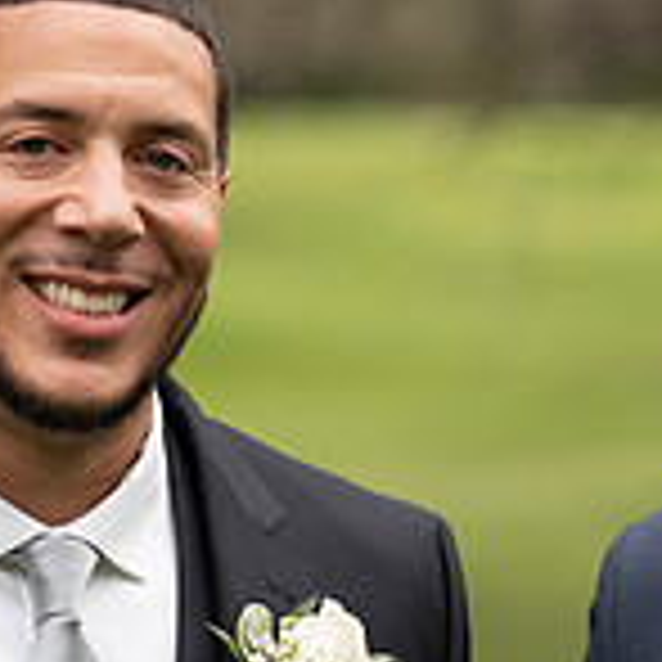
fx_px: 6166
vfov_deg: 6.1
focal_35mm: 285
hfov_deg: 6.1
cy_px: 543
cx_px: 527
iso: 125
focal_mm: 85
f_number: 2.2
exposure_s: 1/800
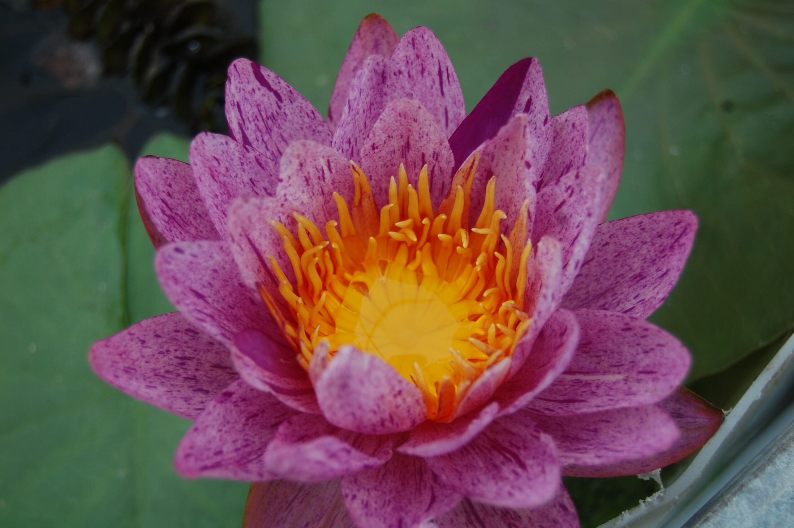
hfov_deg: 29.9
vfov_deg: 20.1
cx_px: 397
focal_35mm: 68
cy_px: 264
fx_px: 1487
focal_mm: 45
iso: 220
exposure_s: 1/125
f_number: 5.6
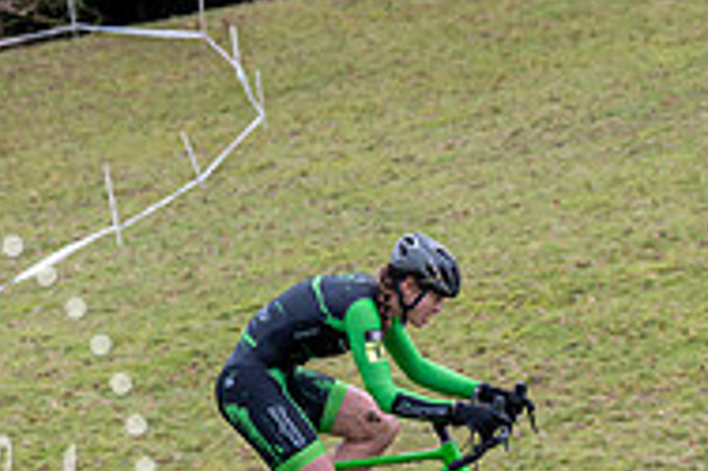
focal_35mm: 216
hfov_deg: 9.5
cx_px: 392
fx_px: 4244
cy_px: 326
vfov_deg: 6.3
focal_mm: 70
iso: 1000
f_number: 3.2
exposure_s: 1/1000
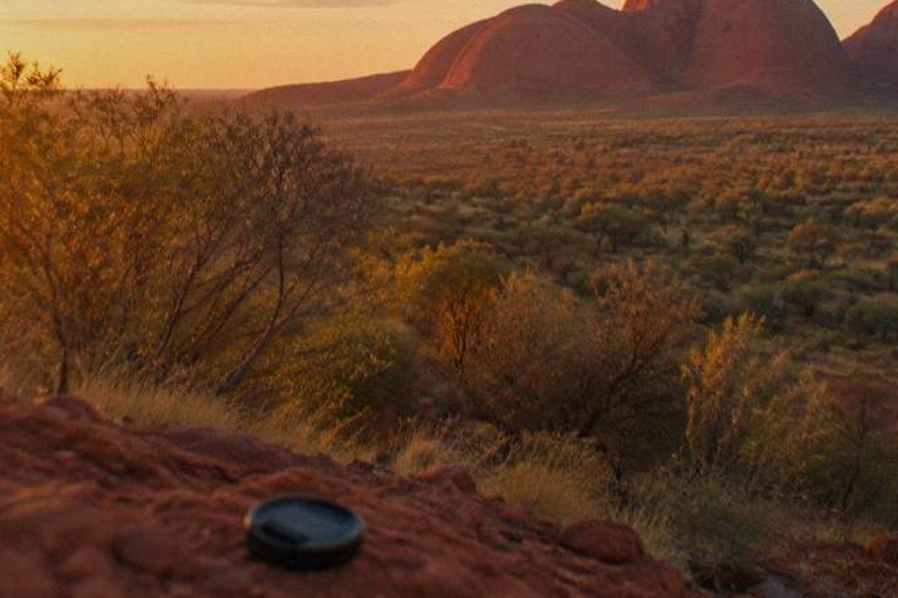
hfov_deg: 27.0
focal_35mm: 74
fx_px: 1845
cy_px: 251
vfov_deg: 18.4
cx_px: 676
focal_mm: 49
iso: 6400
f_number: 5.6
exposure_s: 1/80
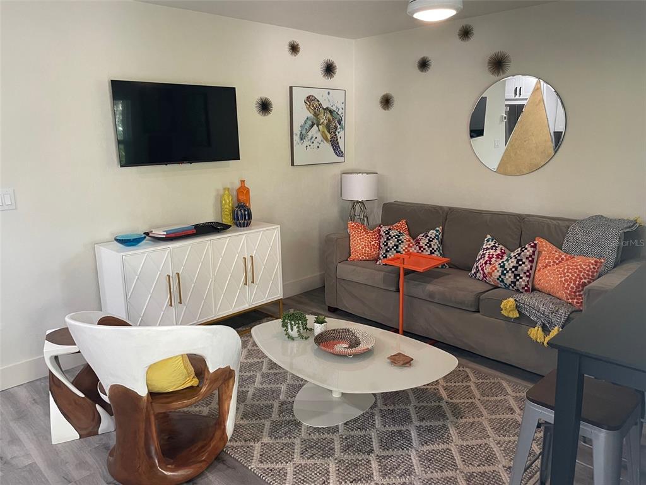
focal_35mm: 26
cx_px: 323
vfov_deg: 53.1
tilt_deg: -11.4
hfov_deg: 67.3
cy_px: 242
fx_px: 485
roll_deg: +1.3
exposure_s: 1/60
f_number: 1.6
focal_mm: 4.2
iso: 200
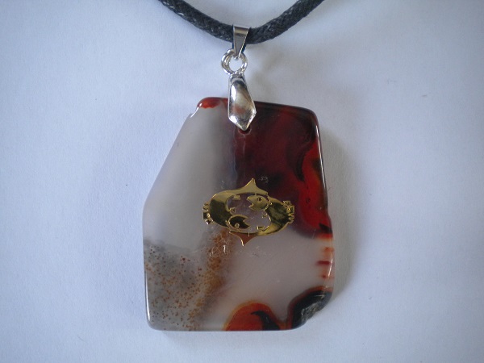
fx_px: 573
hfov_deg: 45.8
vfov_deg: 35.1
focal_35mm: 41
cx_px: 242
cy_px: 182
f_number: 3.5
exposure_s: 1/59.8
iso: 250
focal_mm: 7.4
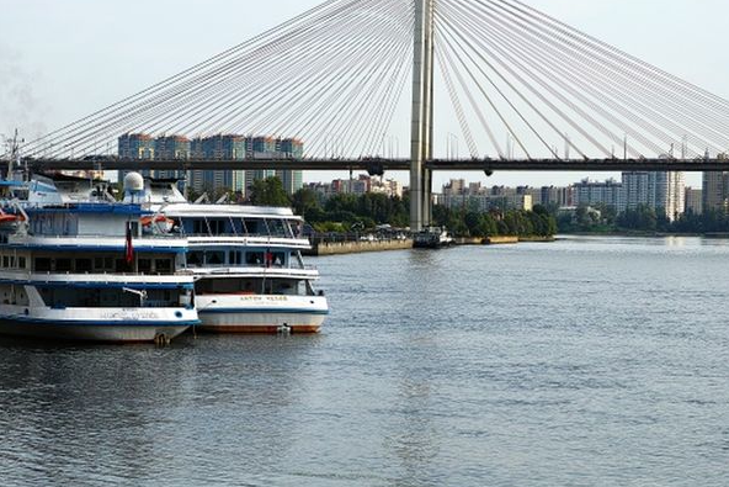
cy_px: 440
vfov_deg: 11.9
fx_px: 2309
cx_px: 365
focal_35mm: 114
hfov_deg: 17.9
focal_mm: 50
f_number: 10
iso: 100
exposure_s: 1/125
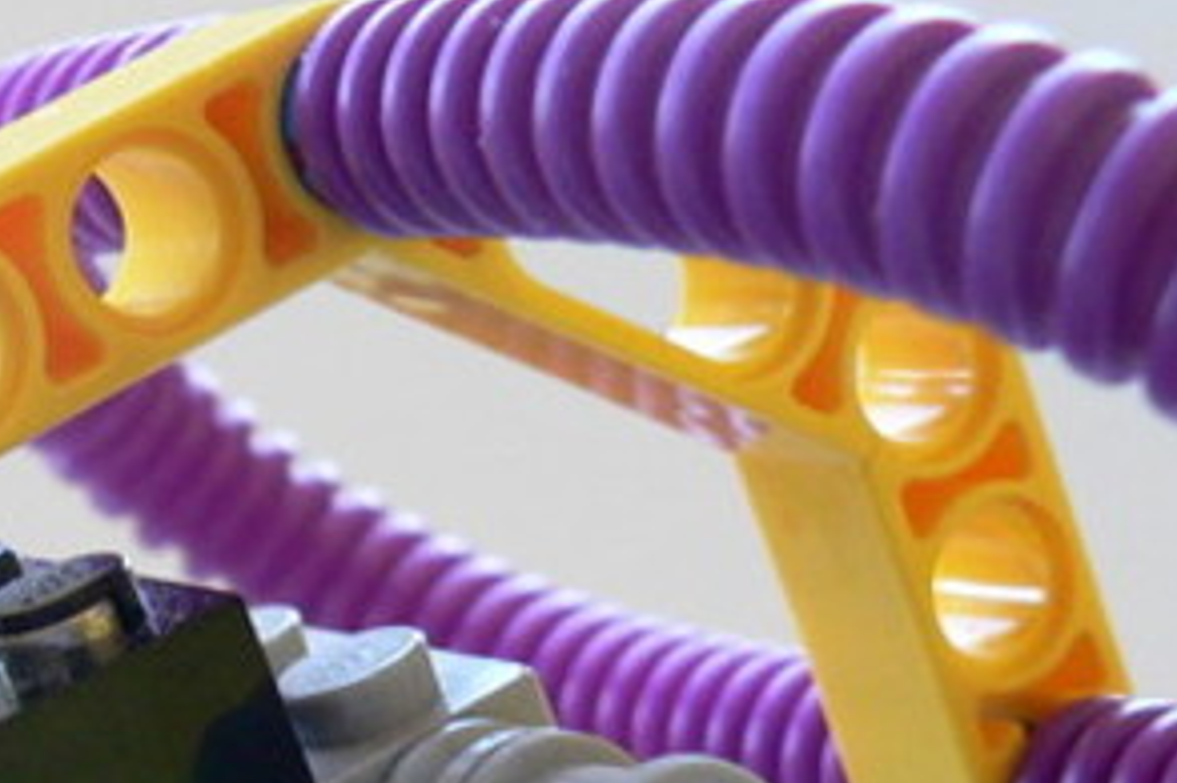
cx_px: -12
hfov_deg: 17.4
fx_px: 3758
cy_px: 1219
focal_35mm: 115
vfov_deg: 11.4
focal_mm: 6
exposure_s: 1/40
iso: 200
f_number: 2.8
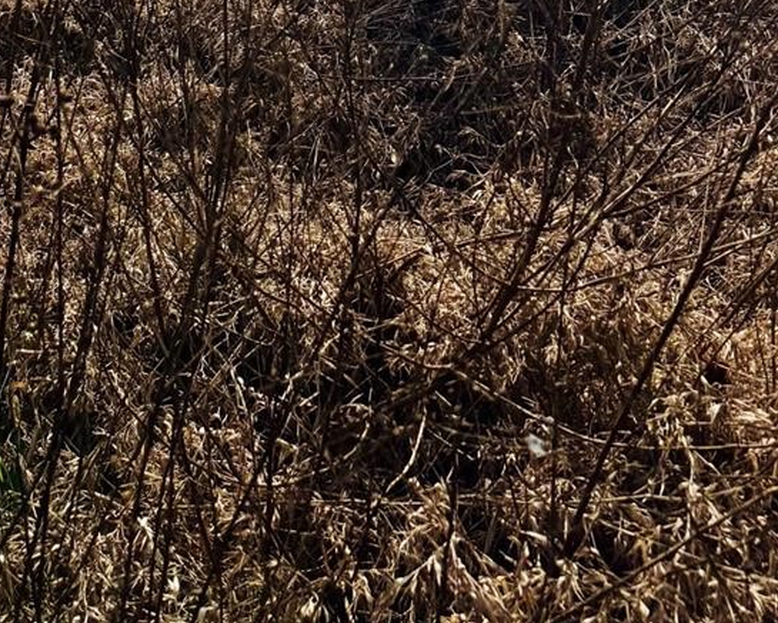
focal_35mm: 66
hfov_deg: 27.1
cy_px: -442
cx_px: 3
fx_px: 1520
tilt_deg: -4.7
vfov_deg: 18.8
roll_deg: -0.2
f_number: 1.78
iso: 50
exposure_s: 1/15152
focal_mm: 6.76
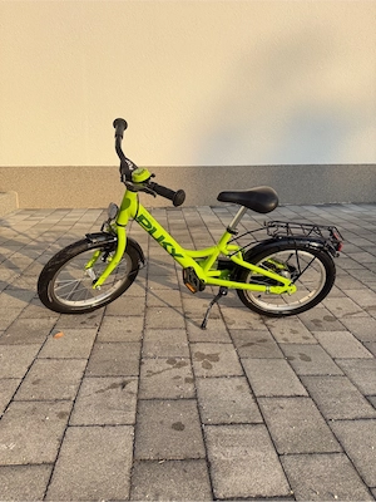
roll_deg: -0.2
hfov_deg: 56.8
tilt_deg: -15.2
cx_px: 188
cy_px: 251
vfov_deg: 71.6
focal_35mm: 24
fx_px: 348
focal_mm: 6.76
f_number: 1.78
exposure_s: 1/1949
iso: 100
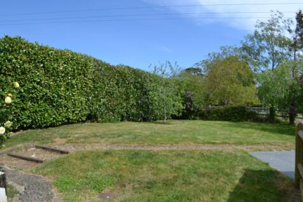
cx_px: 152
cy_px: 101
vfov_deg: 47.9
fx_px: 227
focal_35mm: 27
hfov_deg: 67.4
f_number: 7.1
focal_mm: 18
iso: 100
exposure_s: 1/200
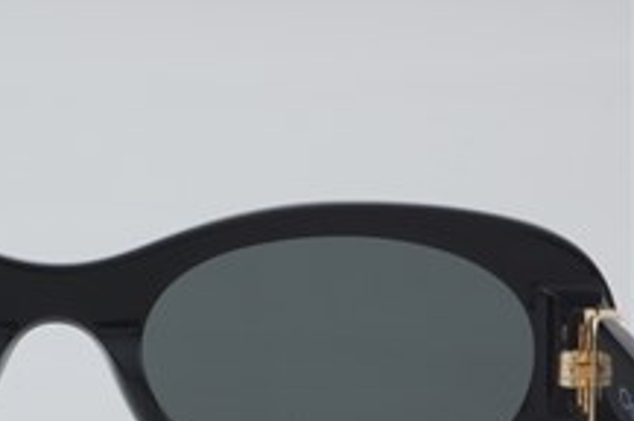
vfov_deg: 9.0
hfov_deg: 13.4
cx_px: 53
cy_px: 357
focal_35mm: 152
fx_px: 2671
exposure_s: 1/4
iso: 100
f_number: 29
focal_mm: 55
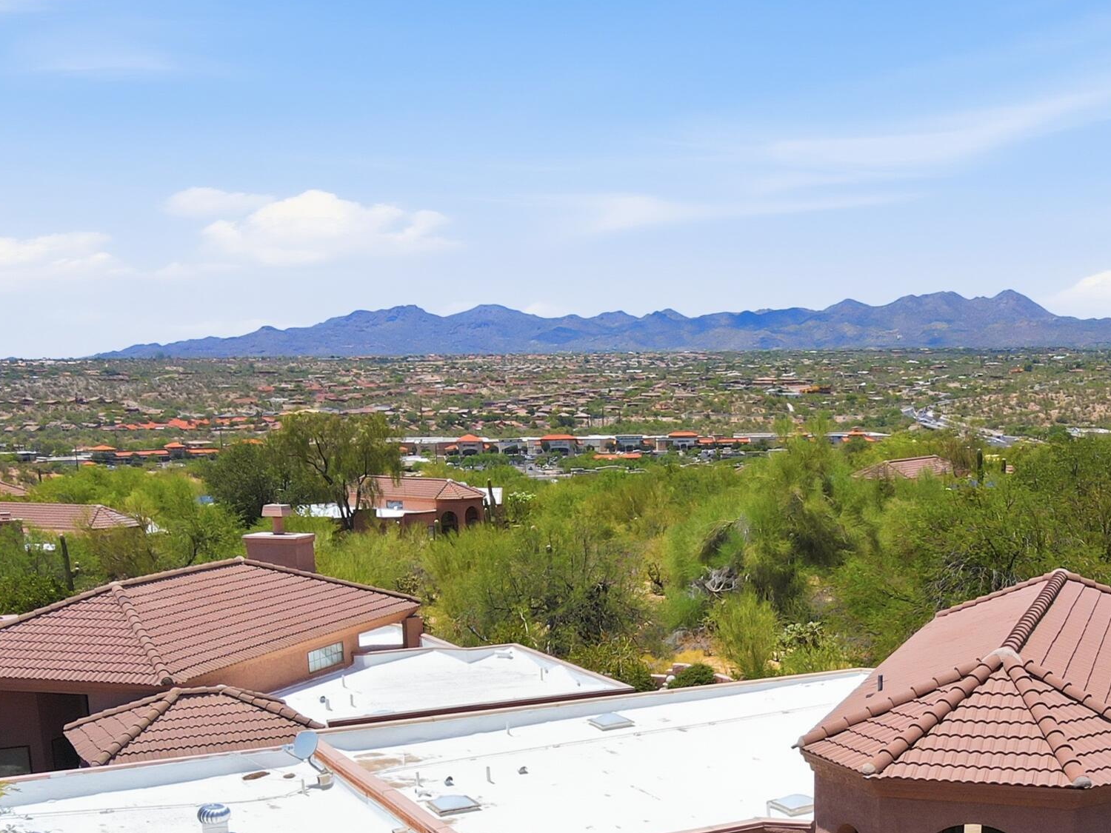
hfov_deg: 38.9
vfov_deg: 28.5
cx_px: 796
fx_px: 1541
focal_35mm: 48
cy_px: 817
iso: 100
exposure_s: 1/1000
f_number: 2.8
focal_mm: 4.5
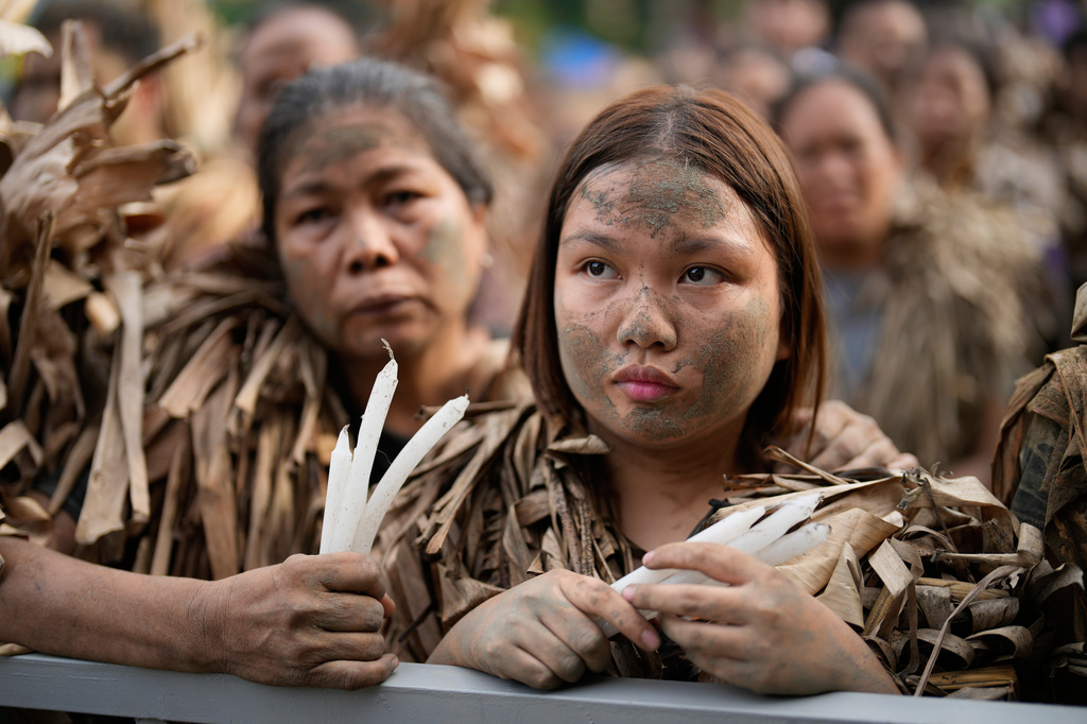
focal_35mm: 50
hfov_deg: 39.6
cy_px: 362
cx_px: 544
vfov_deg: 27.0
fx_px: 1509
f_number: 1.2
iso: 160
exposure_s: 1/2500
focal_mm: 50
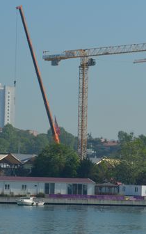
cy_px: 123
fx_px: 1115
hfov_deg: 7.5
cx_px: 19
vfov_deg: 12.0
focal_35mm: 175
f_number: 8
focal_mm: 55
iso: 160
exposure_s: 1/250
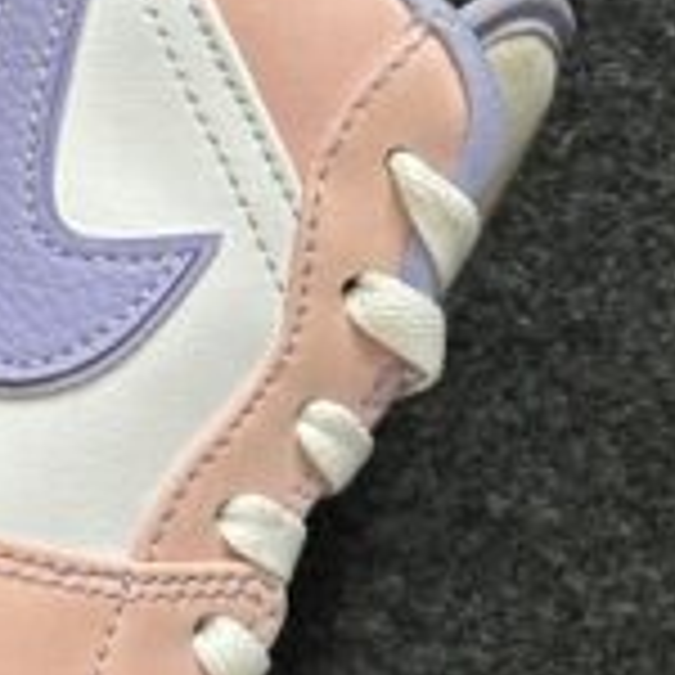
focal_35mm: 226
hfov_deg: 7.6
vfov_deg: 7.7
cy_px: 430
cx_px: -364
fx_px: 4986
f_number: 1.78
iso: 250
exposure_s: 1/53
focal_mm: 6.86
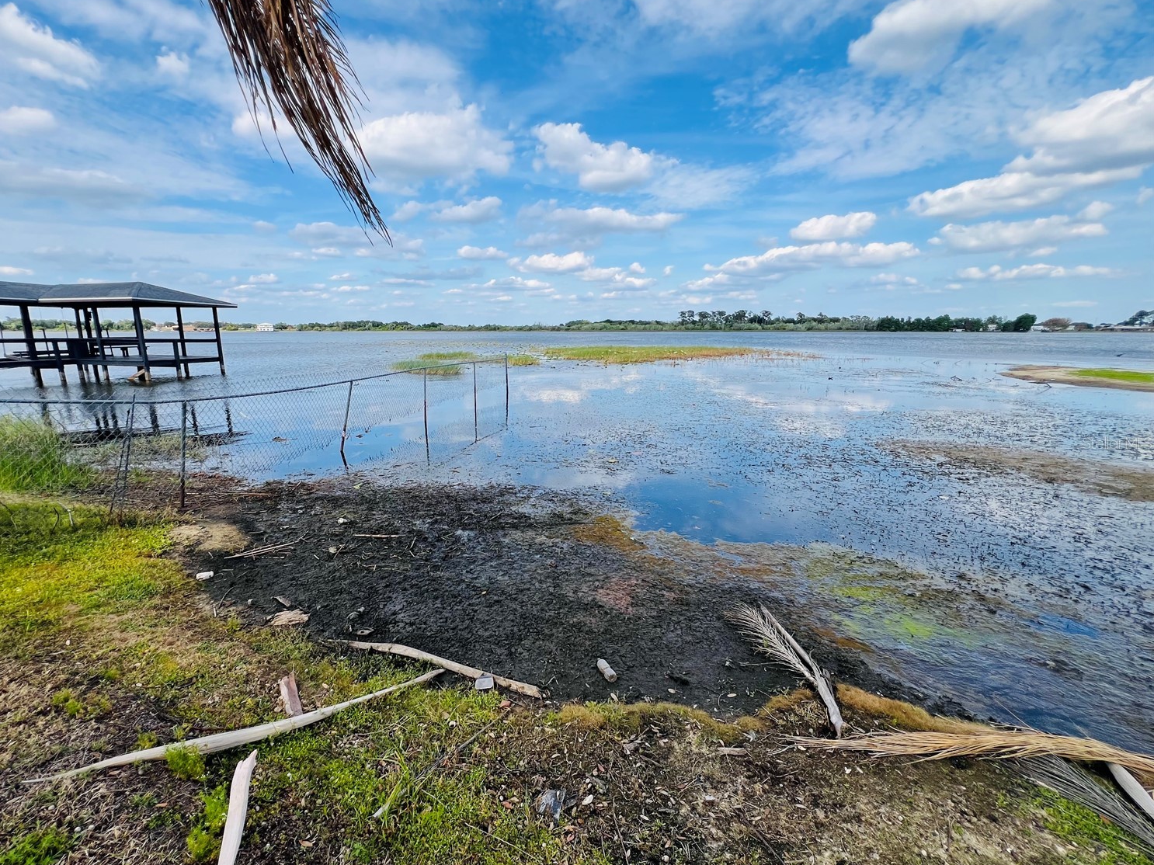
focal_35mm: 14
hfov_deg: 101.9
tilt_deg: -12.8
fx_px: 467
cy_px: 443
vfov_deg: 85.6
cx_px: 534
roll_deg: +0.0
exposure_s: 1/1263
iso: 32
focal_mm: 1.57
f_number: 1.8
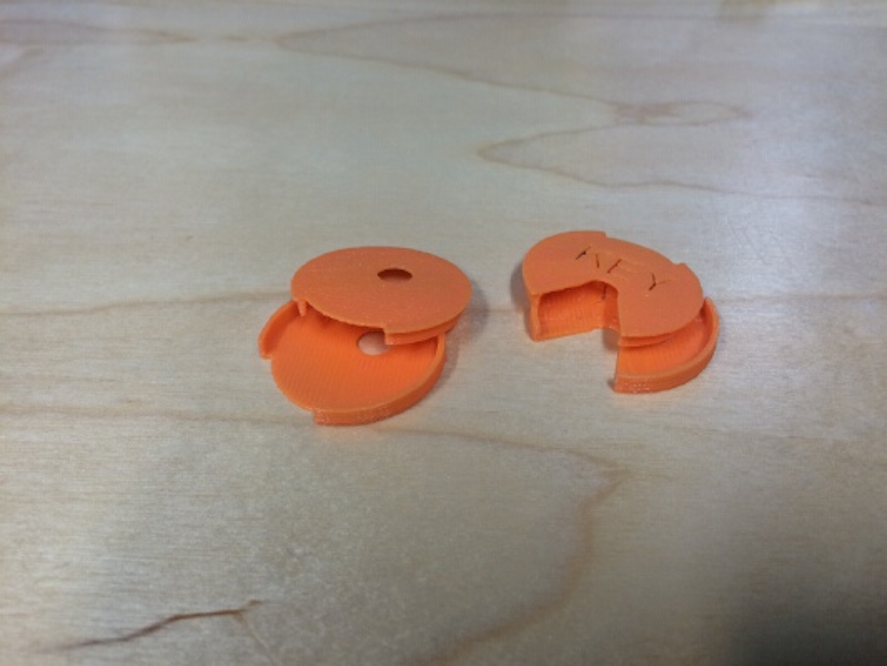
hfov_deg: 61.6
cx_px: 444
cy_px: 333
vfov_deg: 48.2
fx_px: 743
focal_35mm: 29
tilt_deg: -43.4
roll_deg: +0.2
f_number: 2.2
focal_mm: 4.15
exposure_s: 1/33
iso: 50
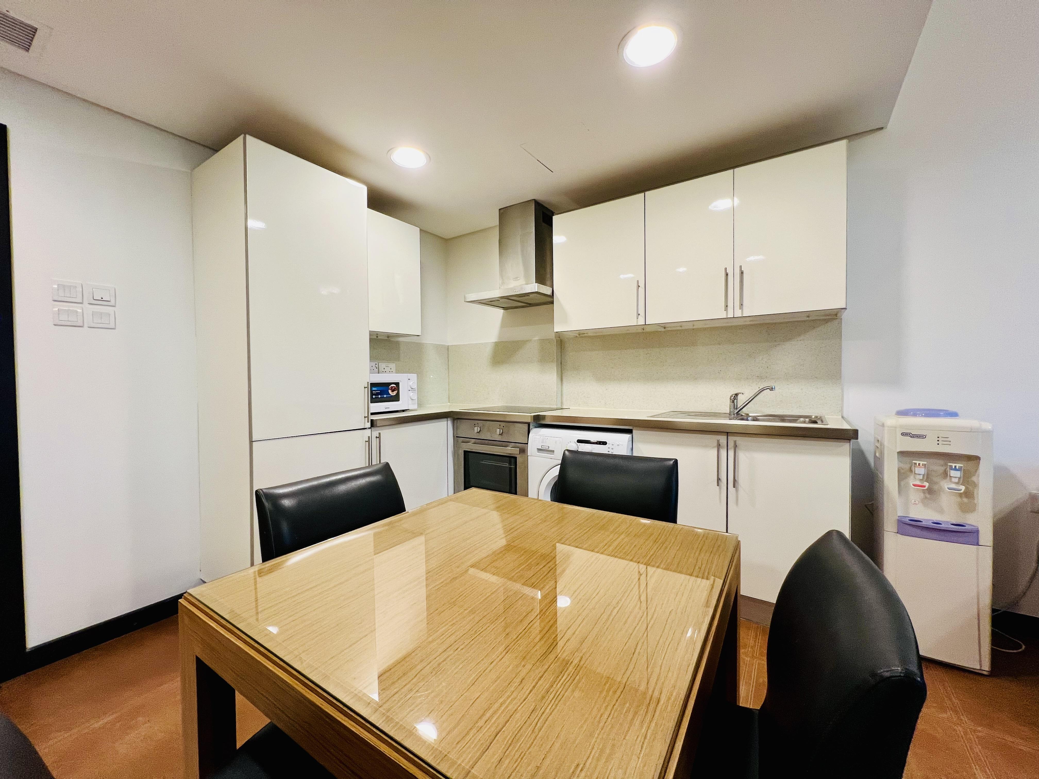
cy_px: 390
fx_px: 390
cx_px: 520
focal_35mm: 13
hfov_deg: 106.2
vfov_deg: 89.9
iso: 125
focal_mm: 1.57
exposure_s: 1/50
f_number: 1.8
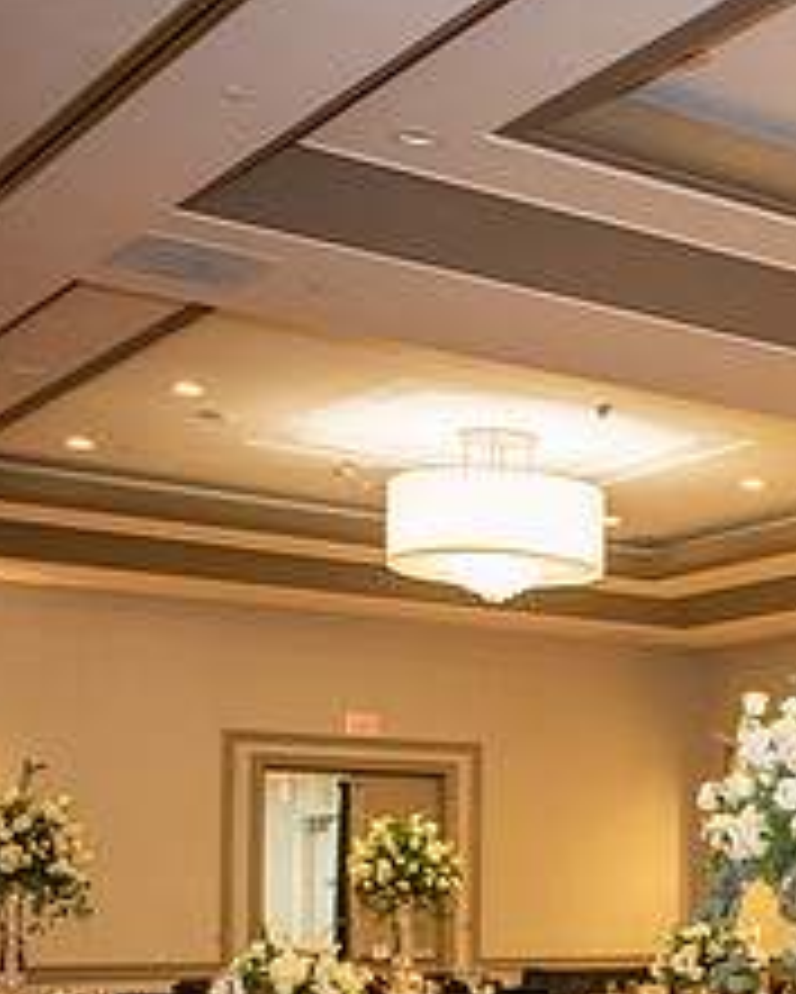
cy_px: 848
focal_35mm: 69
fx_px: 2031
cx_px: 1129
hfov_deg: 19.8
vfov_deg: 26.8
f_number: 2.8
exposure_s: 1/125
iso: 1600
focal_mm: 28
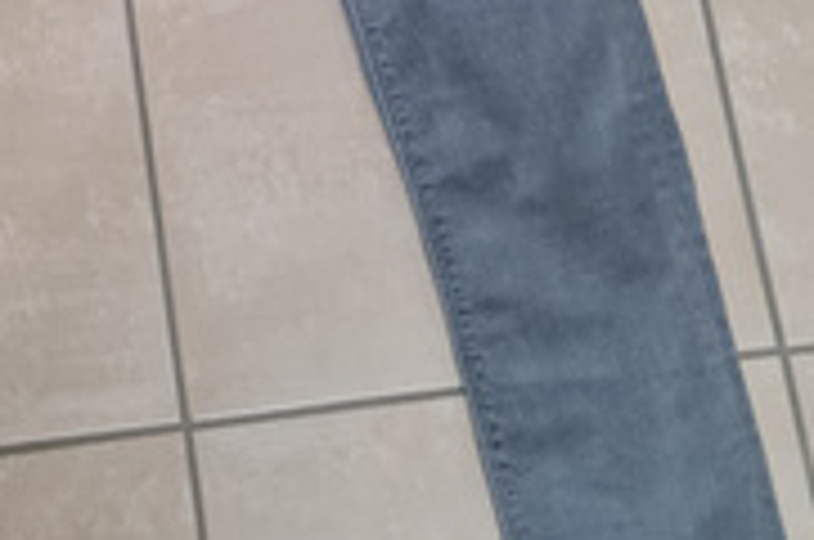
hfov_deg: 27.1
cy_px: -220
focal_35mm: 72
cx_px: 79
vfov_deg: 17.3
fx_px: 1625
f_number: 1.8
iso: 500
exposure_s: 1/50
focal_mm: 7
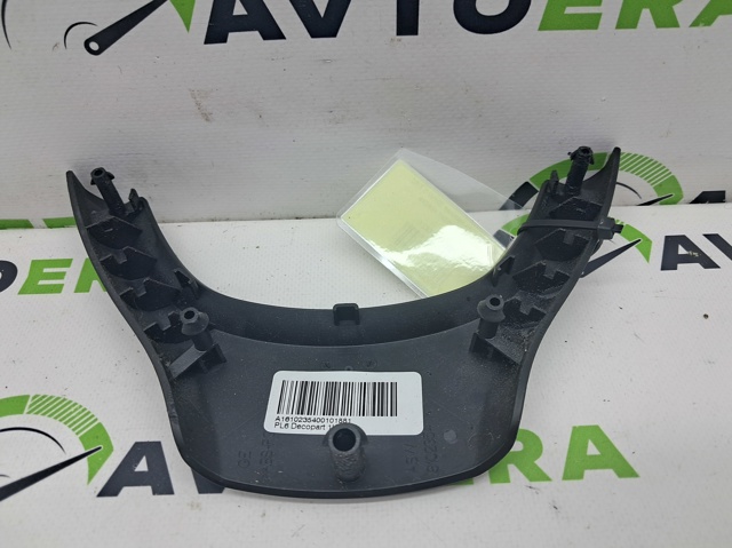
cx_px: 366
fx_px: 571
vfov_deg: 51.3
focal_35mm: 27
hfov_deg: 65.4
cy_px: 274
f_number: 1.8
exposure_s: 1/100
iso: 50
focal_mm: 4
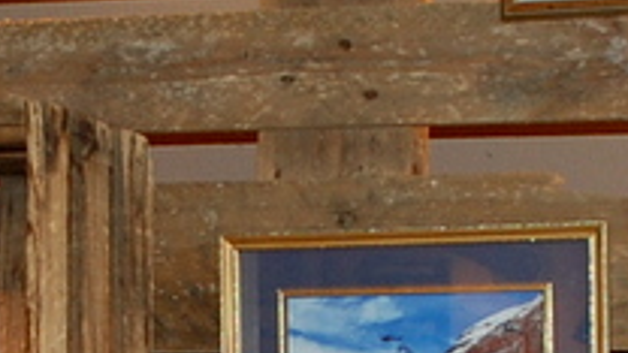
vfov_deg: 11.8
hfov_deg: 18.0
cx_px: -453
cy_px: 528
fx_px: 1632
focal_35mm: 98
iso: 320
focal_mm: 18
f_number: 4
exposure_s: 1/60
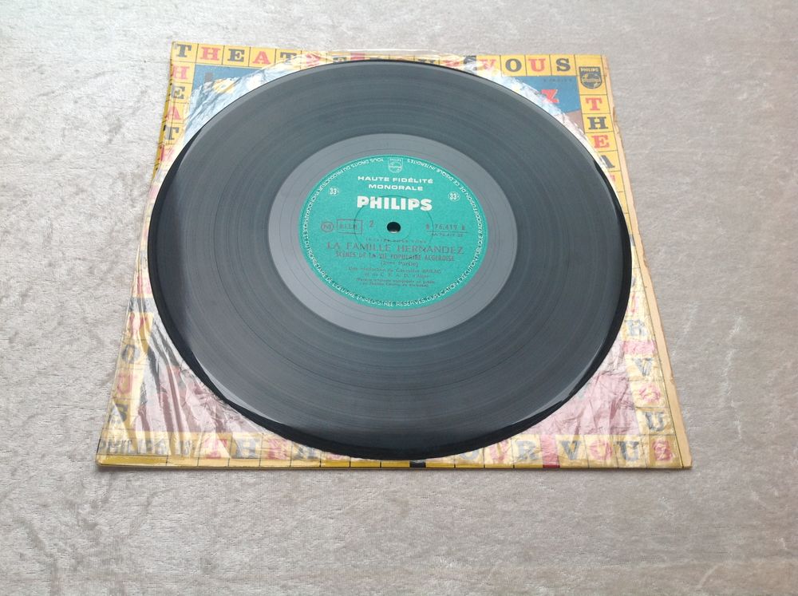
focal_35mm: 35
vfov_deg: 40.6
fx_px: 806
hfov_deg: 52.7
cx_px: 399
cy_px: 298
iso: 50
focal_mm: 4.28
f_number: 2.4
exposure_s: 1/120
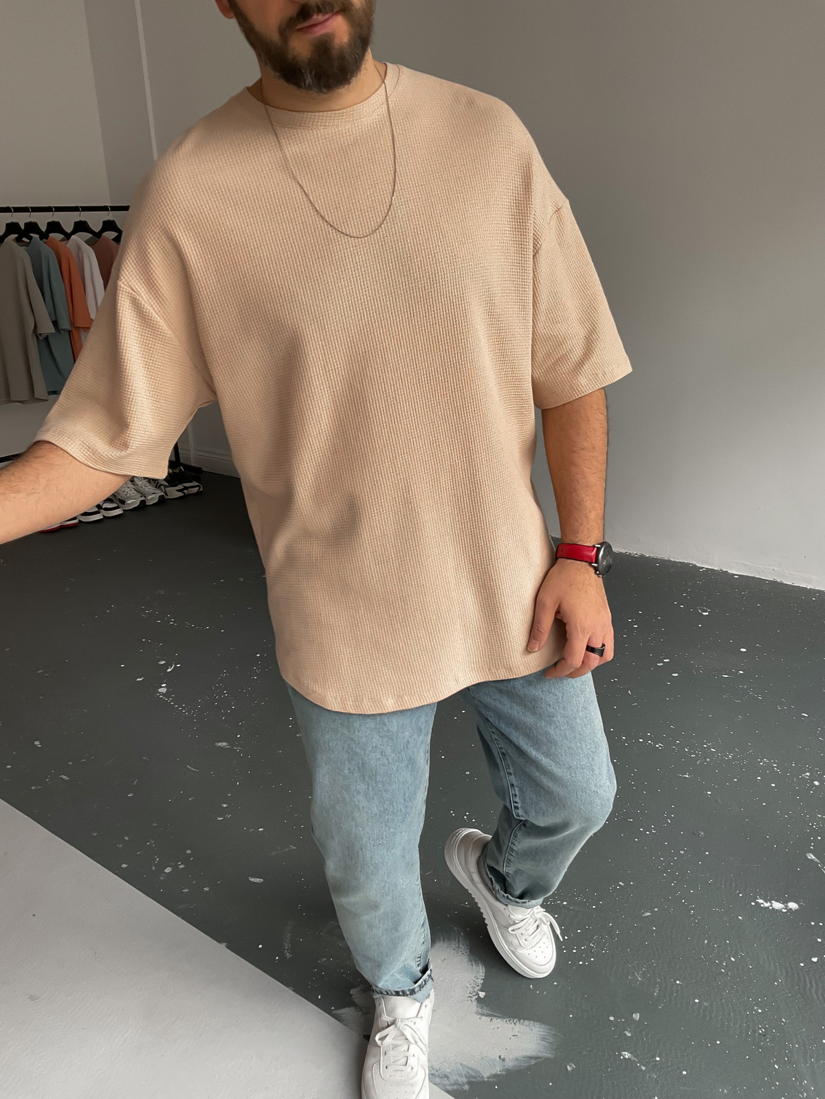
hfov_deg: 48.2
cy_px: 550
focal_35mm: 29
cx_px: 412
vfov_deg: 61.7
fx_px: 922
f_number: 1.8
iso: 125
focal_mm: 3
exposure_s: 1/60
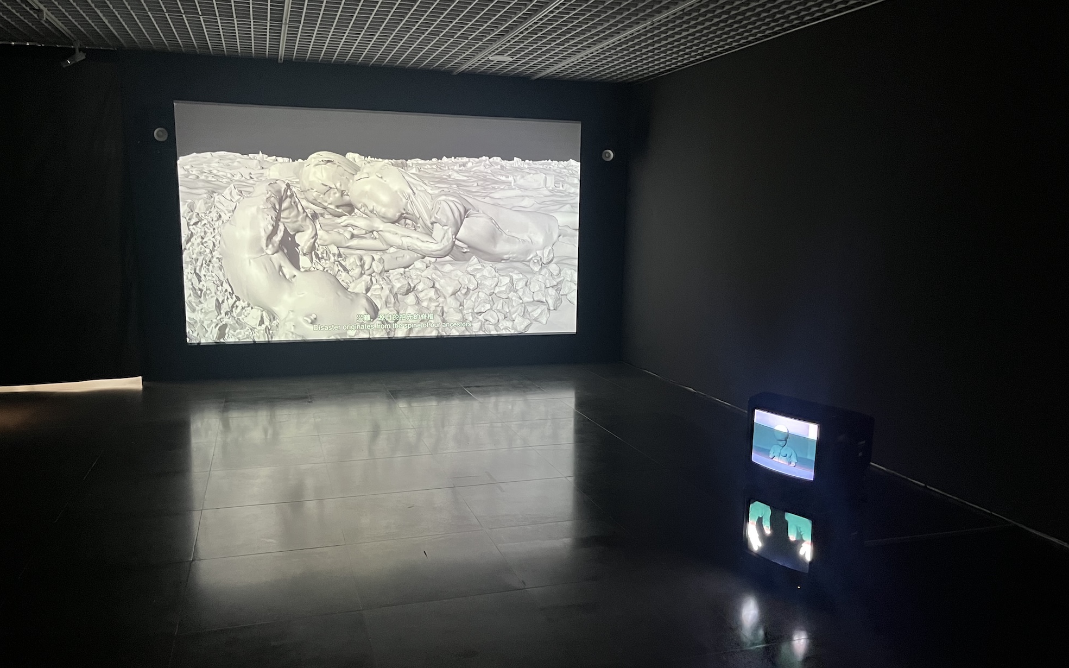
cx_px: 531
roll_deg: -1.1
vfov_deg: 44.5
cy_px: 354
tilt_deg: -9.1
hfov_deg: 66.5
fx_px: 816
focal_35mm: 28
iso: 500
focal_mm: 5.1
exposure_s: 1/40
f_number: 1.6
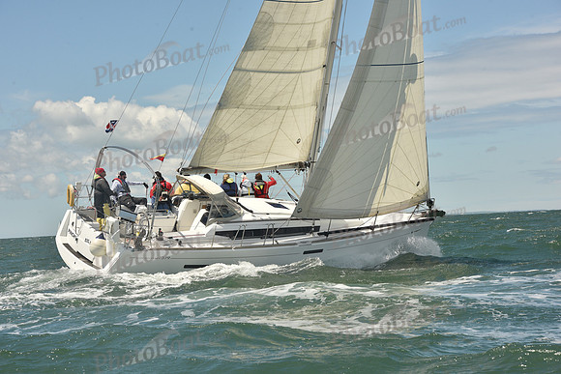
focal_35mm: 112
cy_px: 187
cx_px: 280
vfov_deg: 12.2
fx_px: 1746
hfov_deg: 18.3
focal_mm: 112
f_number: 11
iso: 320
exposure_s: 1/800
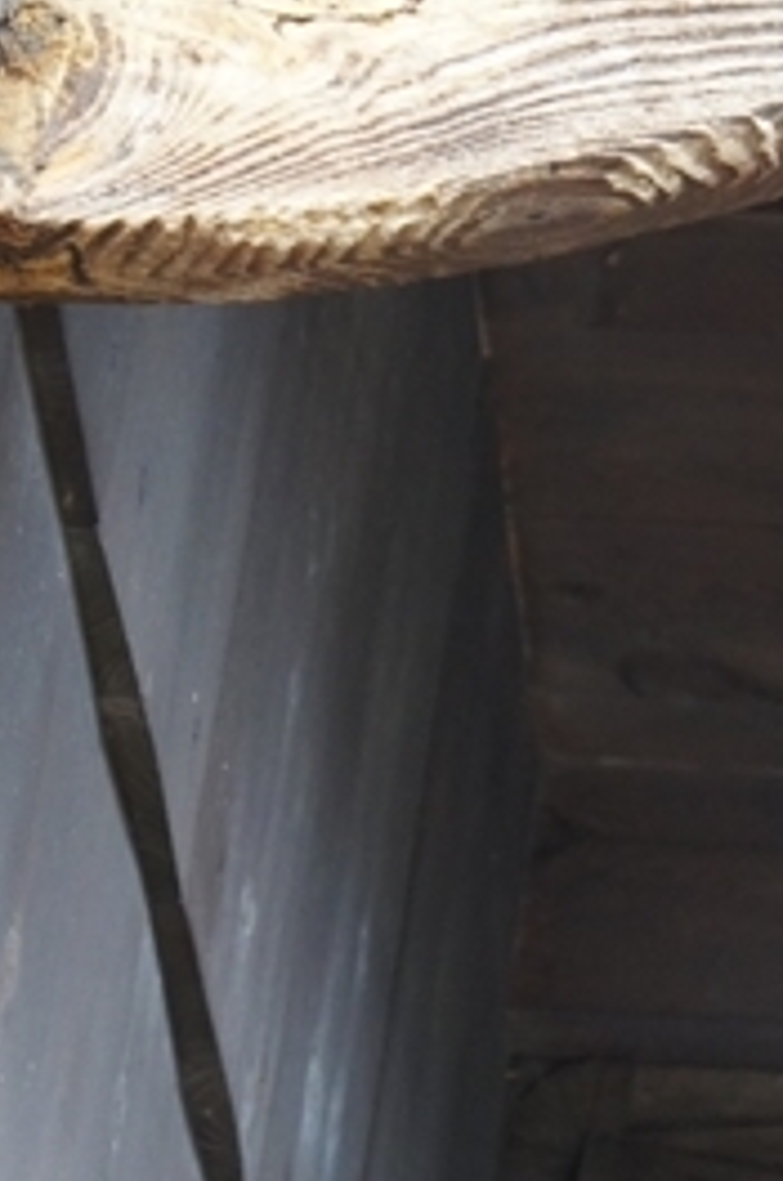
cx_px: 758
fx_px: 6550
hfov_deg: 6.8
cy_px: 376
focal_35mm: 200
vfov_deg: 10.3
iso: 800
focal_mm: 44
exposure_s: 1/160
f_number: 4.5
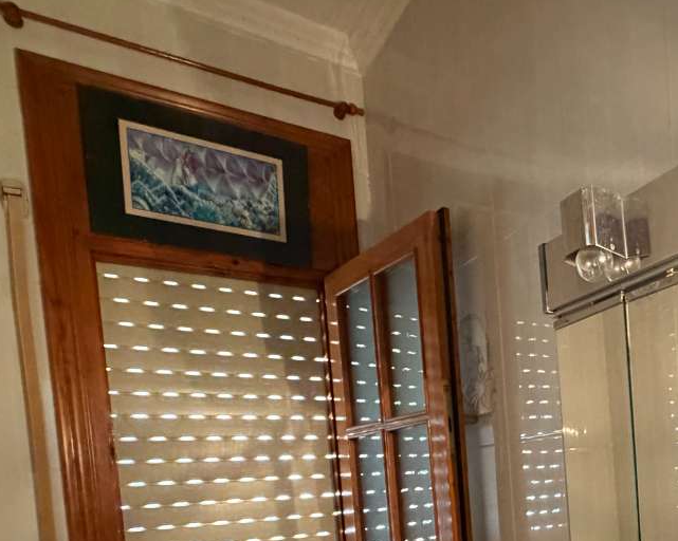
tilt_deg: -2.9
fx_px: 642
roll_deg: +3.9
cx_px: 568
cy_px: 516
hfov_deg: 51.2
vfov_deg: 41.1
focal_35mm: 32
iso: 800
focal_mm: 2.22
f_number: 2.2
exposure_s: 1/50
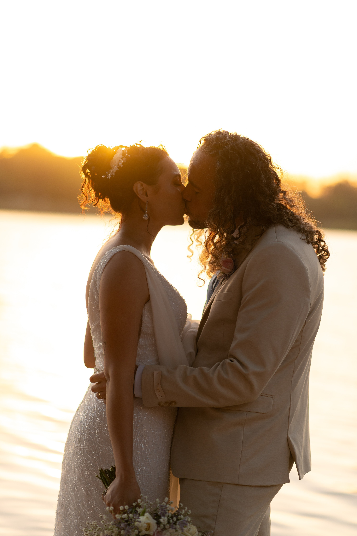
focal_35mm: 85
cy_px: 268
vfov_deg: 23.9
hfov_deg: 16.0
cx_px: 178
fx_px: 1266
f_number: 2
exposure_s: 1/2000
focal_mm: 85
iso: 400
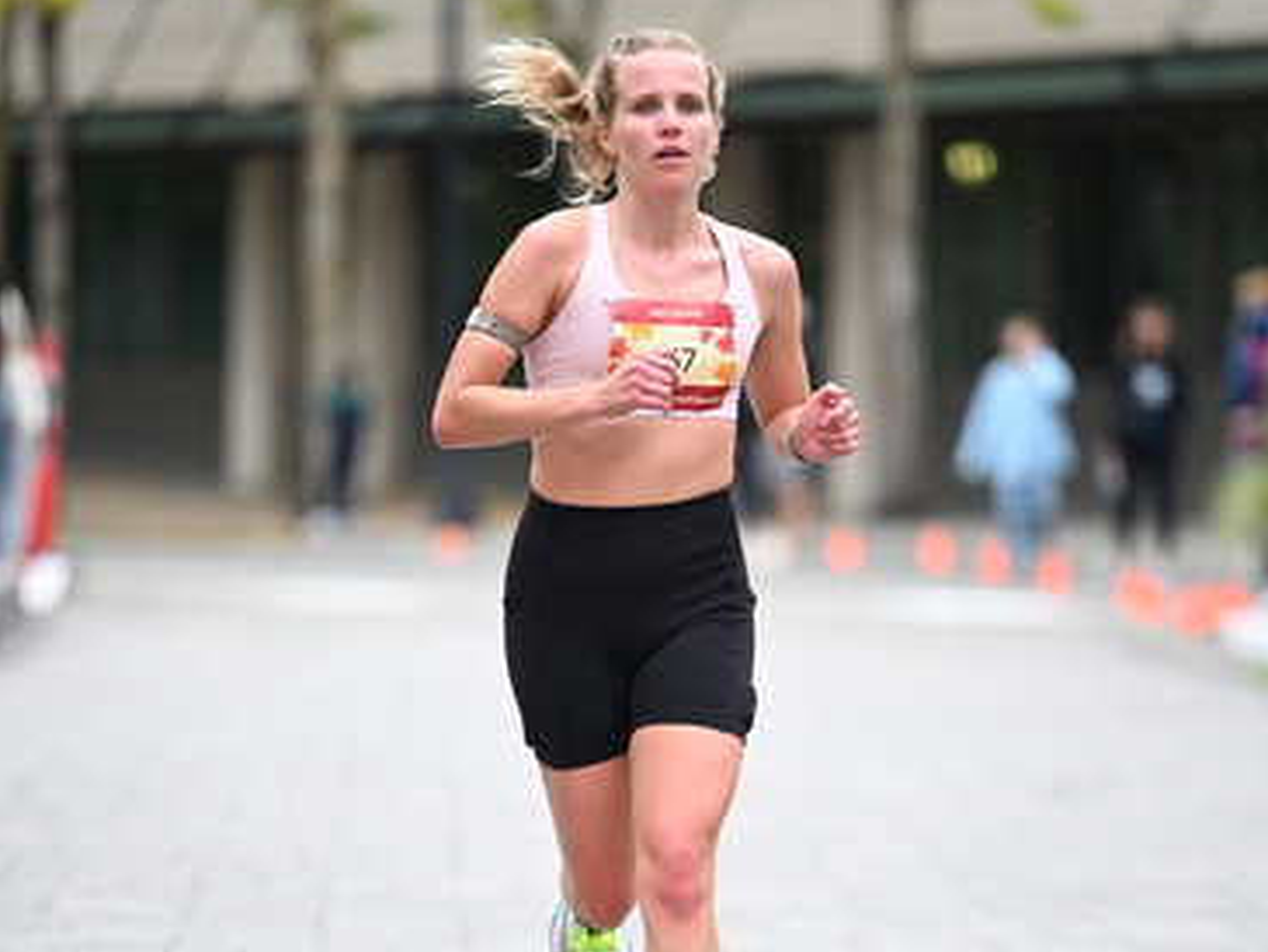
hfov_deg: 6.8
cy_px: 716
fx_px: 10626
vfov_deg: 5.1
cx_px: 634
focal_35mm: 290
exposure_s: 1/1600
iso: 1250
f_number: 2.8
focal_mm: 200
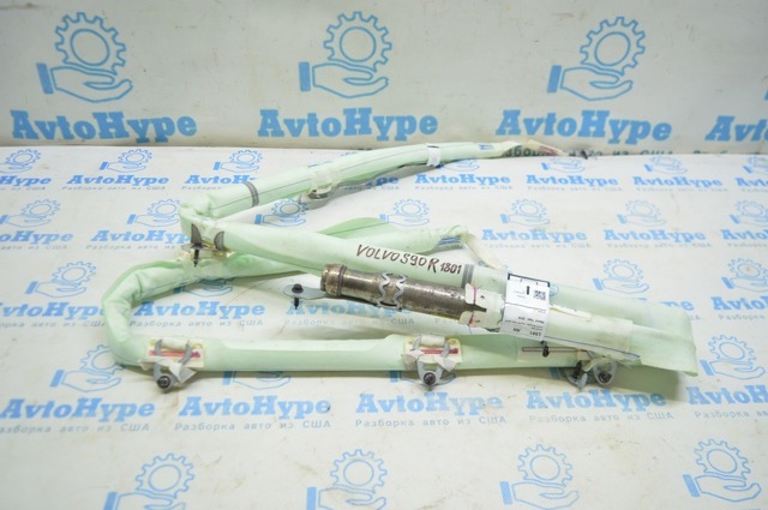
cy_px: 255
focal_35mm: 30
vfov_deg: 43.5
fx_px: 639
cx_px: 384
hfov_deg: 62.0
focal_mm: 20
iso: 400
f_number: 3.8
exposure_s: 1/40
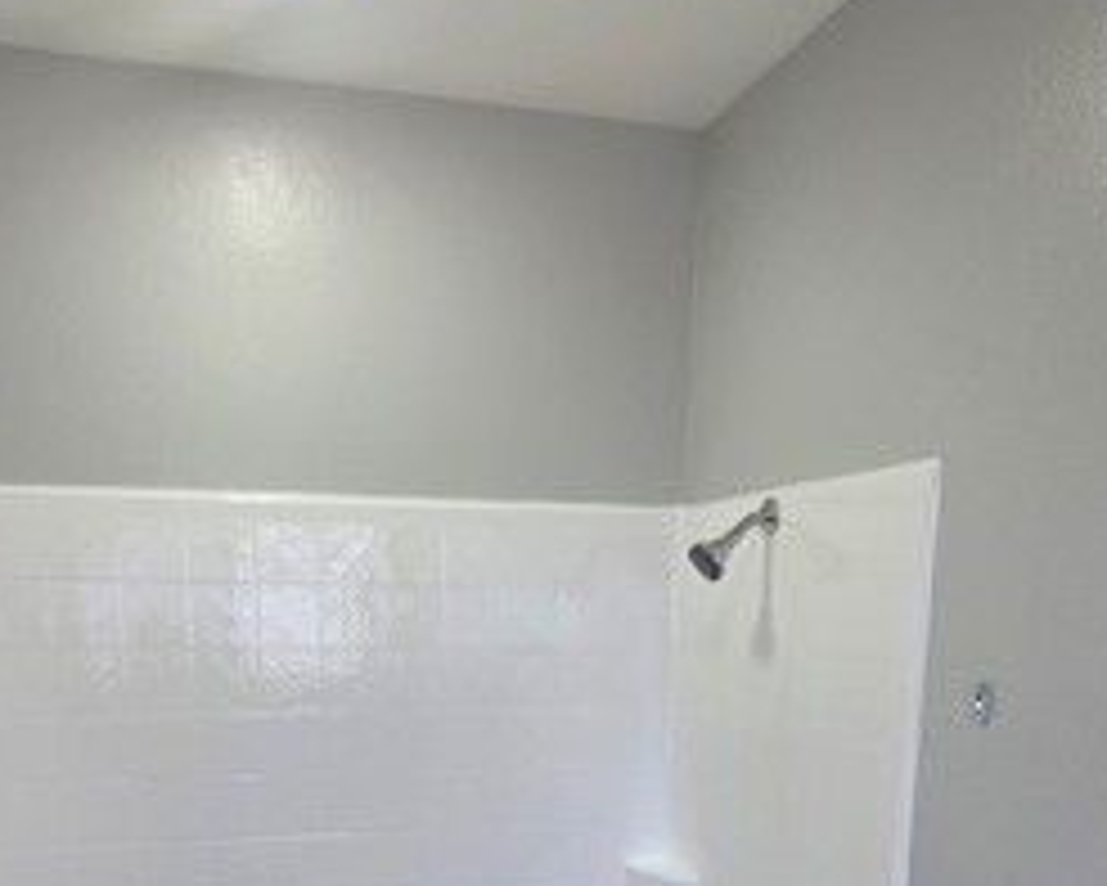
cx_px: 518
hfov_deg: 54.2
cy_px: 873
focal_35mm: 33
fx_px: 1082
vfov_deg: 39.6
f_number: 1.9
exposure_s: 1/120
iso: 100
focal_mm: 2.2
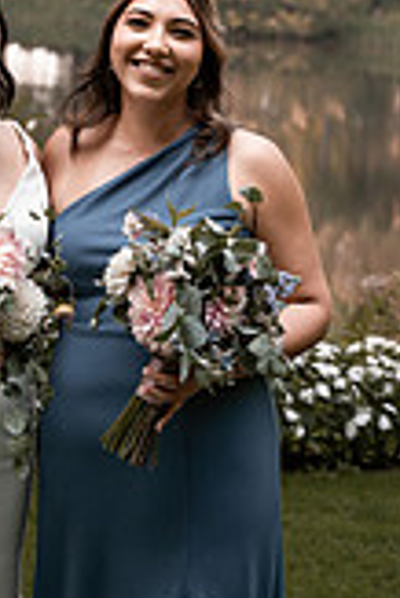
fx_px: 1746
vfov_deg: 18.8
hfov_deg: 13.0
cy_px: -29
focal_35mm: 105
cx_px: 62
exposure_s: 1/640
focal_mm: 38
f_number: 2.8
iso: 250
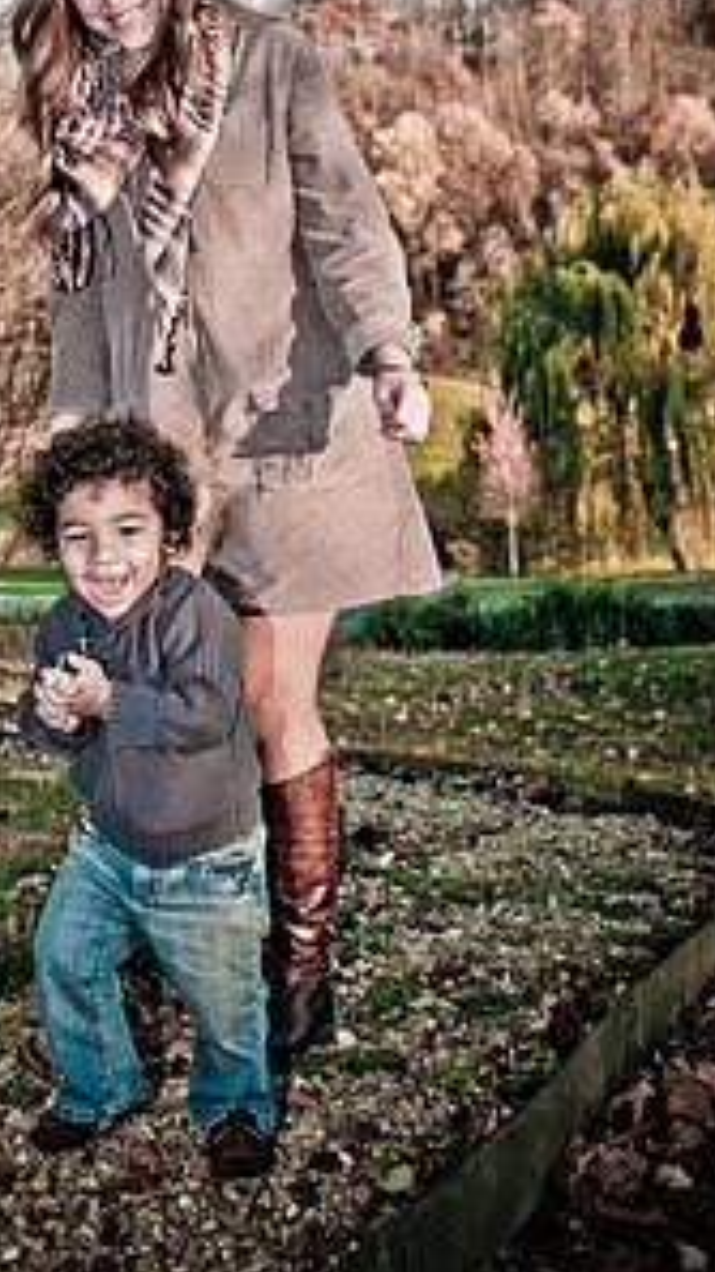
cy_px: 325
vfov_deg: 35.8
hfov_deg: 20.8
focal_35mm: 57
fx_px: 1922
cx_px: 143
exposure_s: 1/320
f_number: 2.8
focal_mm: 24
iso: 200
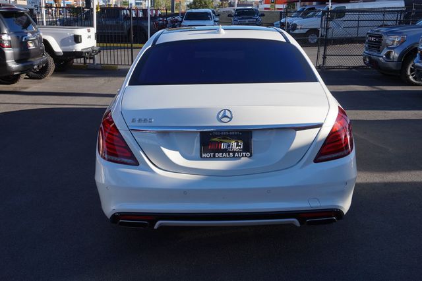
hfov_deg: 55.1
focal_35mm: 34
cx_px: 211
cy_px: 140
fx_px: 404
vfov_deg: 38.3
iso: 100
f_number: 8
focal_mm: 23
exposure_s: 1/200
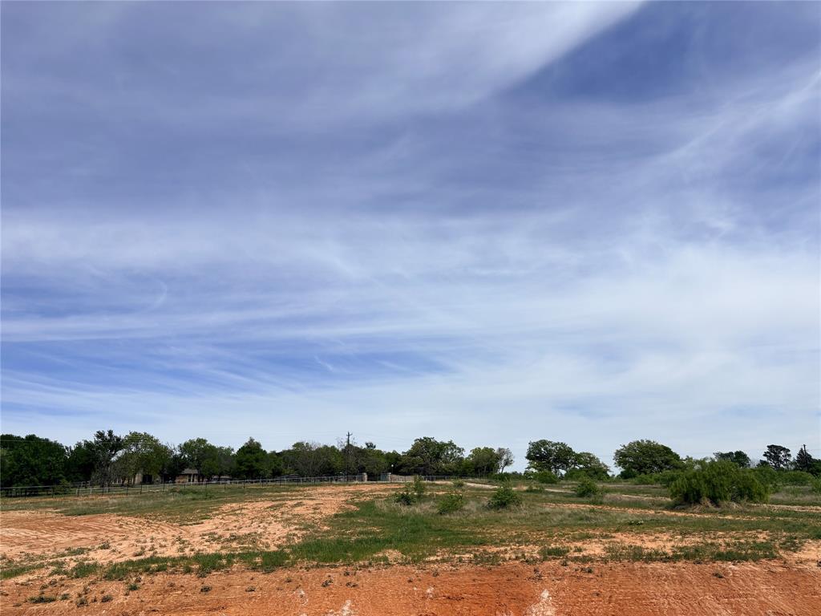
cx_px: 410
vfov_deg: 53.1
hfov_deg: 67.3
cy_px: 308
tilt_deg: +17.9
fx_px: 617
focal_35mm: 26
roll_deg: +2.2
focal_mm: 5.96
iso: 50
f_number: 1.6
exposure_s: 1/7813
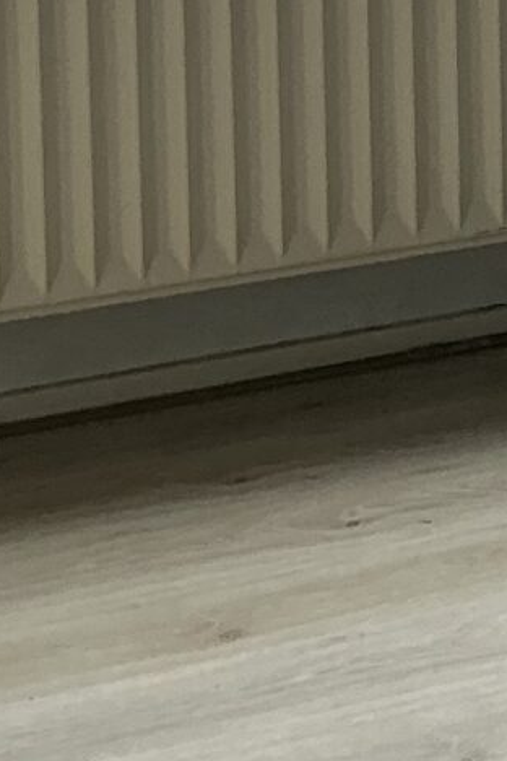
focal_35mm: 165
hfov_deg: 7.9
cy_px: -407
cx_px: 1032
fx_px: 3485
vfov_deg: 11.9
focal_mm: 3
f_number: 1.8
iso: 40
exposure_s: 1/60
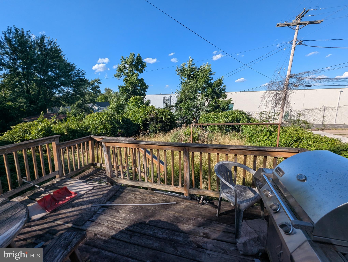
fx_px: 131
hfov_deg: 106.1
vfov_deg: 90.1
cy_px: 131
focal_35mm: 13
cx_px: 174
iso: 52
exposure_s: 1/1513
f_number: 2.2
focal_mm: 1.95
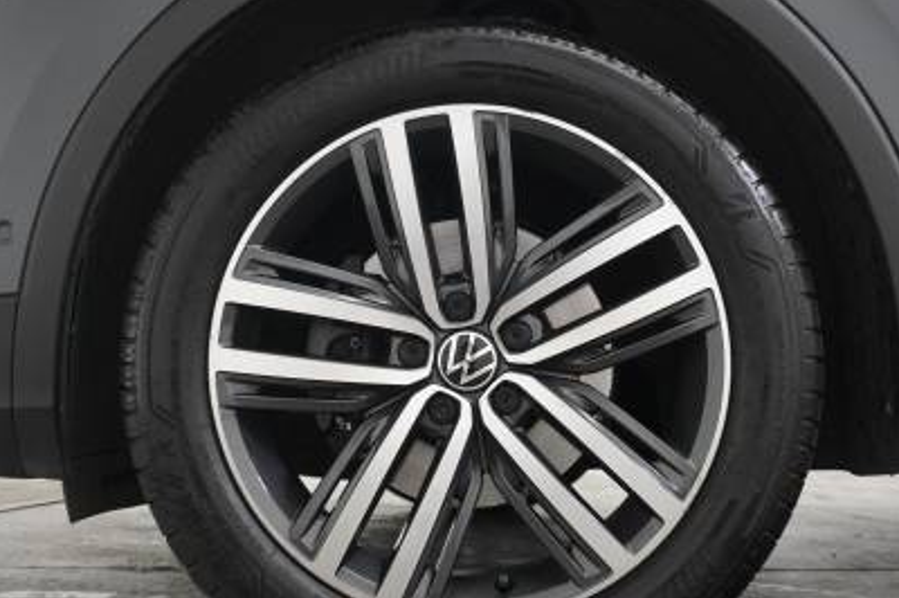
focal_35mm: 48
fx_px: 1198
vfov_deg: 28.0
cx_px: 423
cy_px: 288
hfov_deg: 41.1
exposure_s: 1/200
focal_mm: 20
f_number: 4
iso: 3200
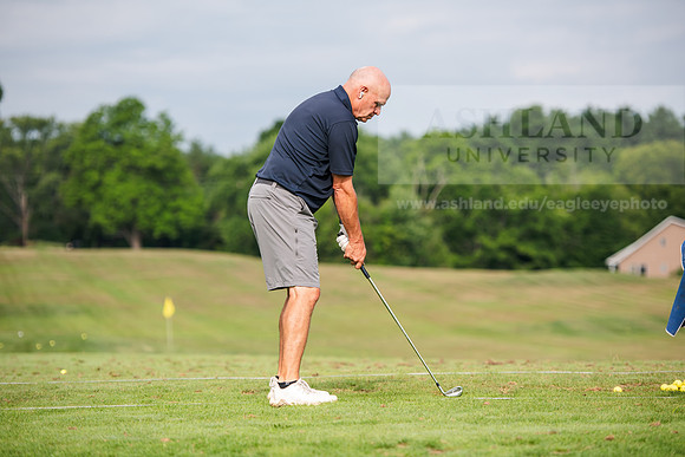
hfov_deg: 15.2
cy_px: 228
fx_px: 2569
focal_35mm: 135
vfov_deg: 10.2
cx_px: 342
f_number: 3.2
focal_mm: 135
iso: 80
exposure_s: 1/800
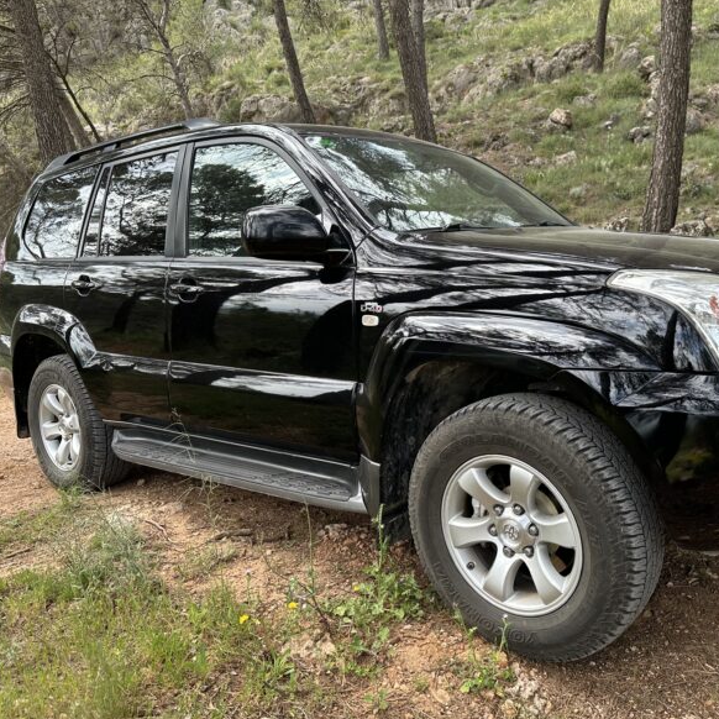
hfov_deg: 55.3
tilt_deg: -5.9
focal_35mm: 29
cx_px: 426
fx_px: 681
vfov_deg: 55.6
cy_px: 359
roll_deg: -1.1
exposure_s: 1/473
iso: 80
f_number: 1.78
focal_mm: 6.86
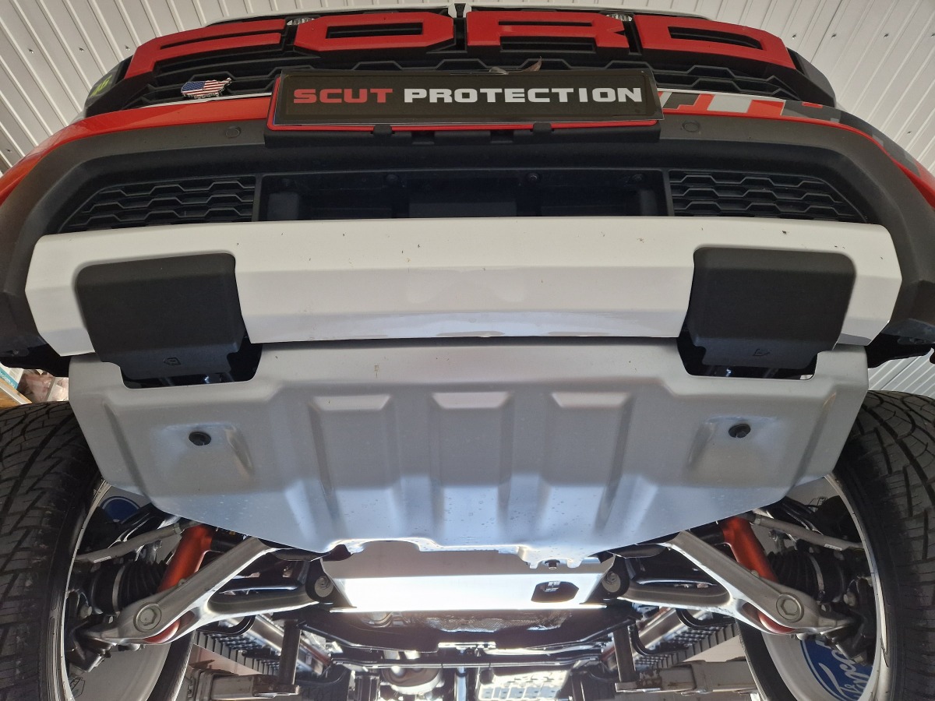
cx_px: 468
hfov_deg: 73.9
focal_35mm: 23
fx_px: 621
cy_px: 350
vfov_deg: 58.9
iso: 320
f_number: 1.8
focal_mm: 5.4
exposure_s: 1/100
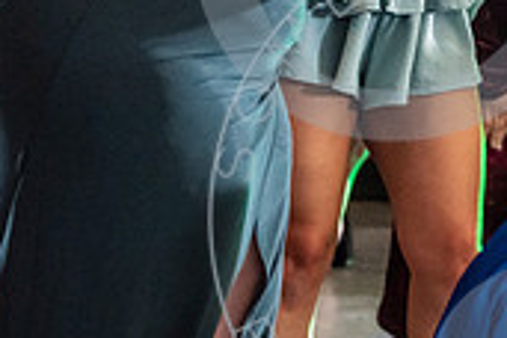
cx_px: 661
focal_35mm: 197
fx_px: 2774
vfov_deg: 6.9
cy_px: -31
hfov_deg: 10.2
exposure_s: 1/125
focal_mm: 58
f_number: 2.8
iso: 1600
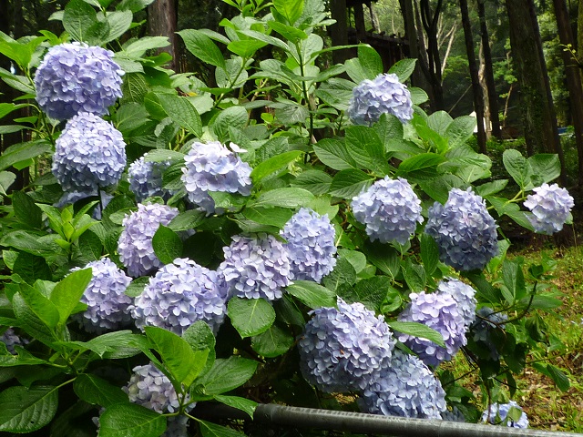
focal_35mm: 50
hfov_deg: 38.2
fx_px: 842
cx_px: 292
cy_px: 218
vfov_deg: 29.1
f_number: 2.8
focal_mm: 4.5
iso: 80
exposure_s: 1/50
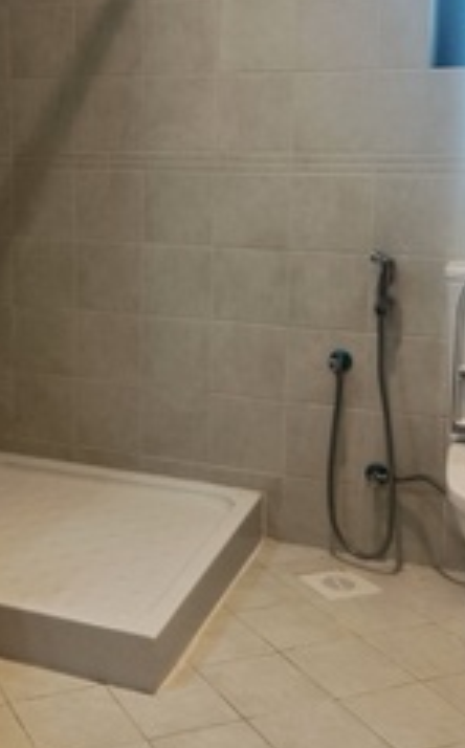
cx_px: 49
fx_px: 1038
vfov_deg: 39.3
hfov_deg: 24.5
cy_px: 272
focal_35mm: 51
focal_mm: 4.7
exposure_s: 1/50
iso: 856
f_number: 1.7
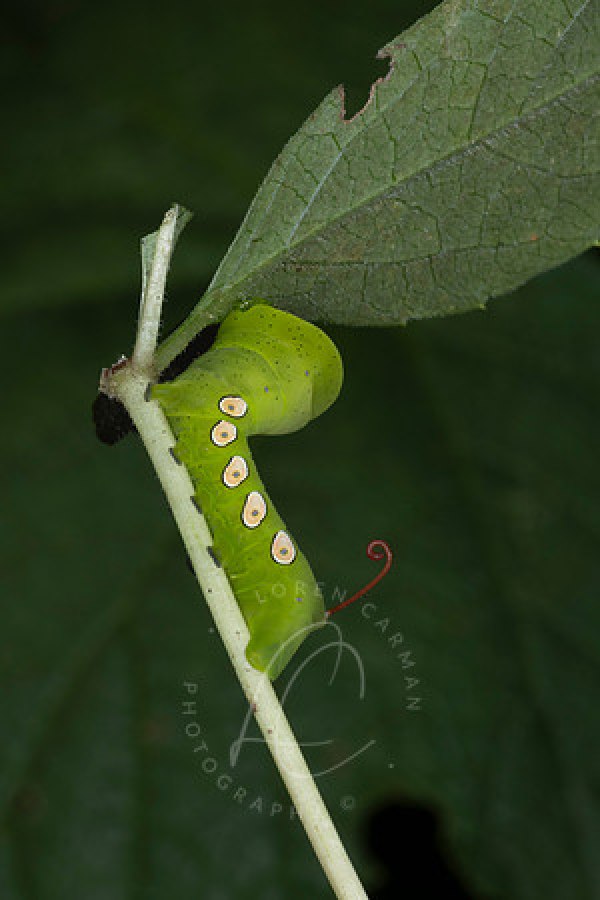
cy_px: 524
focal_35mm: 183
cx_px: 222
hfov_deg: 7.5
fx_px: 4581
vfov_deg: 11.2
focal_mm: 105
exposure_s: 1/200
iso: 64
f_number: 29
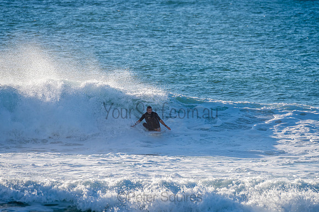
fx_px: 5426
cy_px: 106
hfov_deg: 3.4
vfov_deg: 2.2
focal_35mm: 613
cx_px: 160
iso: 64
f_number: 8
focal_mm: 500
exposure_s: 1/320
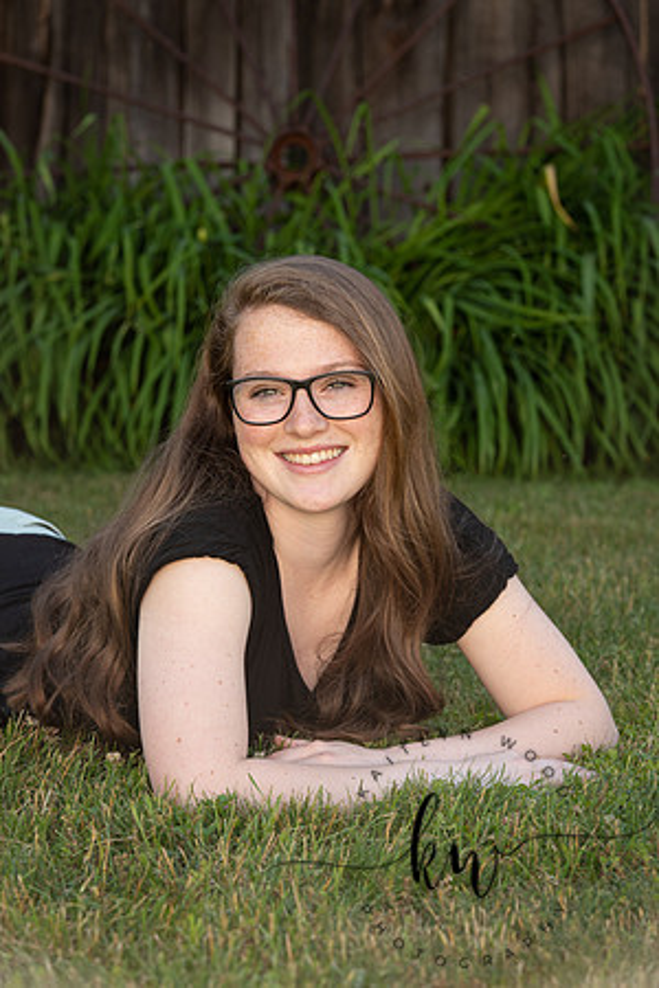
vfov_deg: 17.1
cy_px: 494
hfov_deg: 11.4
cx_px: 330
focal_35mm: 120
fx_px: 3295
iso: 400
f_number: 7.1
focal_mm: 120
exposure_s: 1/200
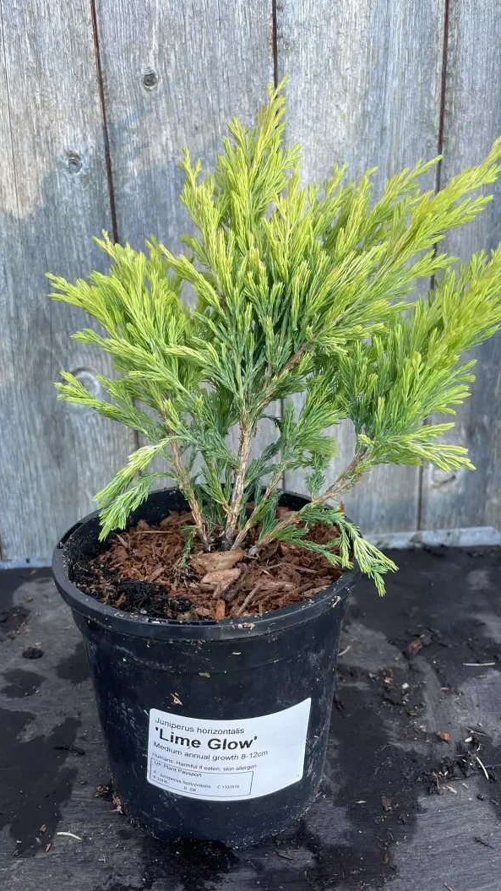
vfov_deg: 66.1
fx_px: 685
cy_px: 450
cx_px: 242
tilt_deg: -20.7
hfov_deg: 40.2
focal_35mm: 29
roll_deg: +2.8
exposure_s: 1/121
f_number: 1.6
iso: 40
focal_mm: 4.2
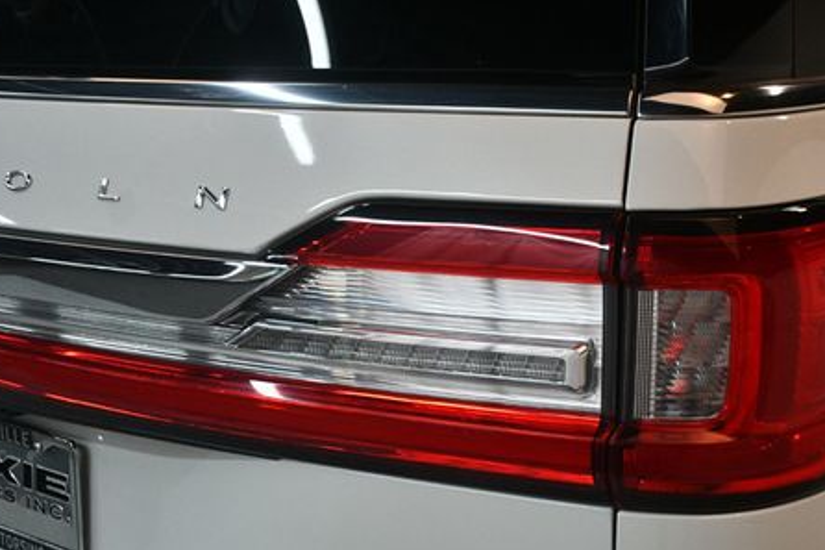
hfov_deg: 35.4
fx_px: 1283
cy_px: 389
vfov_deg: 24.0
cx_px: 535
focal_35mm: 56
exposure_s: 1/125
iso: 1000
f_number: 3.8
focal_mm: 26
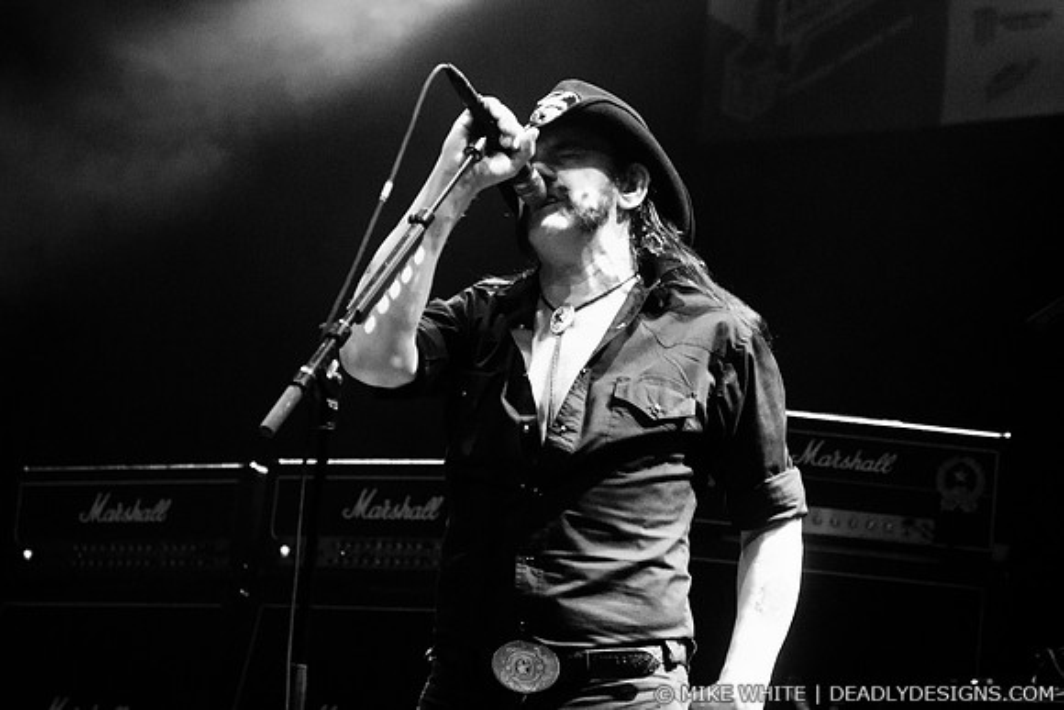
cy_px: 355
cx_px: 532
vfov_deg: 13.0
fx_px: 3104
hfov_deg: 19.5
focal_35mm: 105
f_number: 2.8
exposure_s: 1/125
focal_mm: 70
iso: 1000
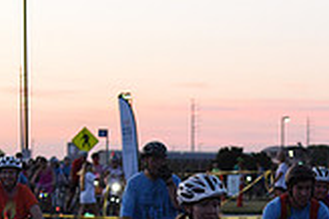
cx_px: 479
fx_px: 1616
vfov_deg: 7.6
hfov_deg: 11.2
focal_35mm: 177
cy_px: 355
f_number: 2.8
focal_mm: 50
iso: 2500
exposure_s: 1/400
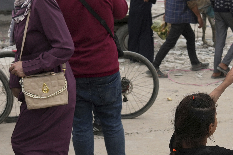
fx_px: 505
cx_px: 163
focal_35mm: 78
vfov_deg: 17.2
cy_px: 143
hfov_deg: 25.8
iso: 400
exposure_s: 1/2000
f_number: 4
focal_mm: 24
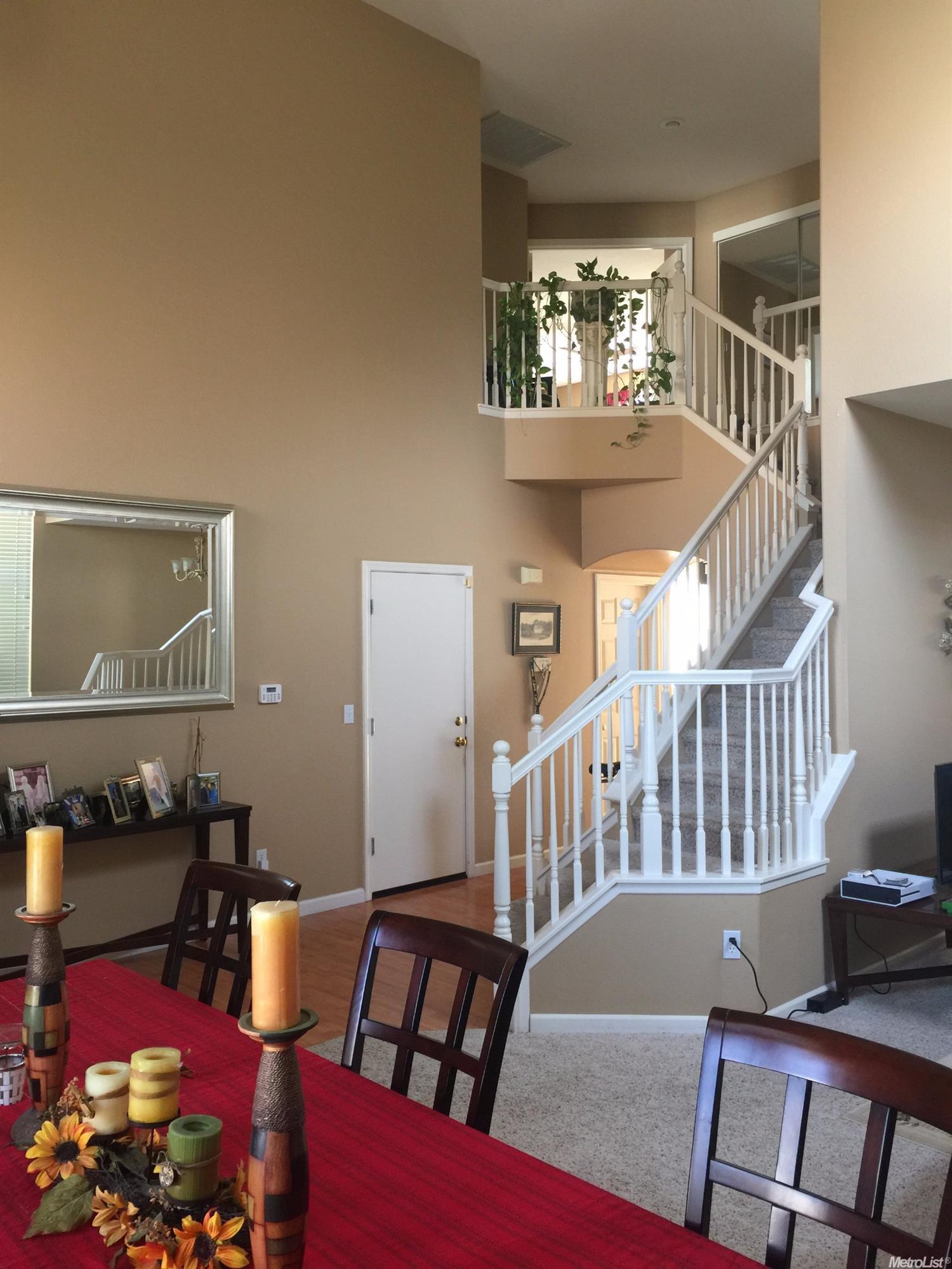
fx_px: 1063
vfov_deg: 61.7
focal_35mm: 29
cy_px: 634
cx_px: 476
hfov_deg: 48.2
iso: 40
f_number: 2.2
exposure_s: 1/15
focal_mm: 4.15
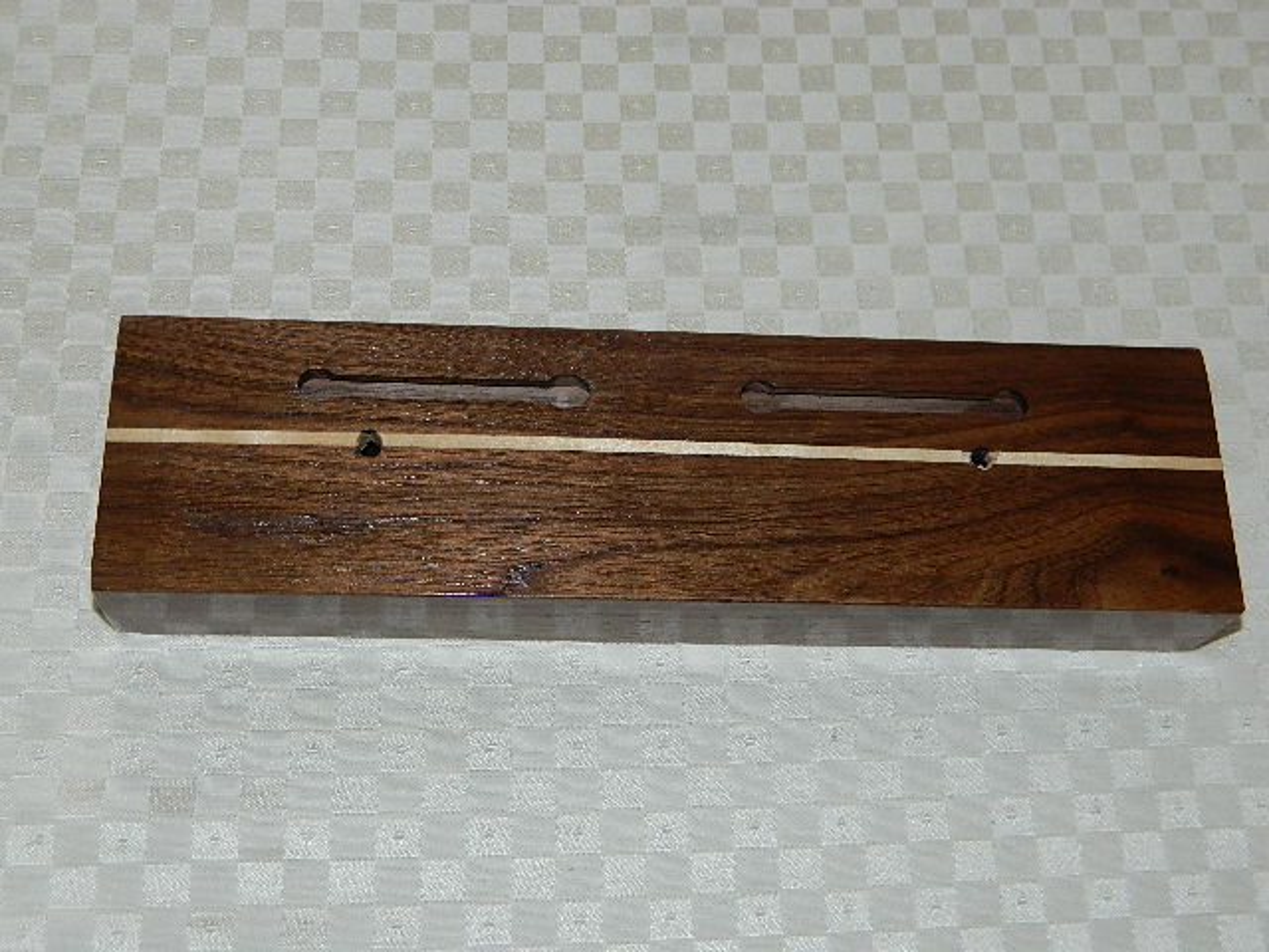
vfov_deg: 30.9
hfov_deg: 40.4
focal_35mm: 47
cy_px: 476
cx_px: 634
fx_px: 1723
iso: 200
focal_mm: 8.4
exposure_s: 1/50
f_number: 3.6
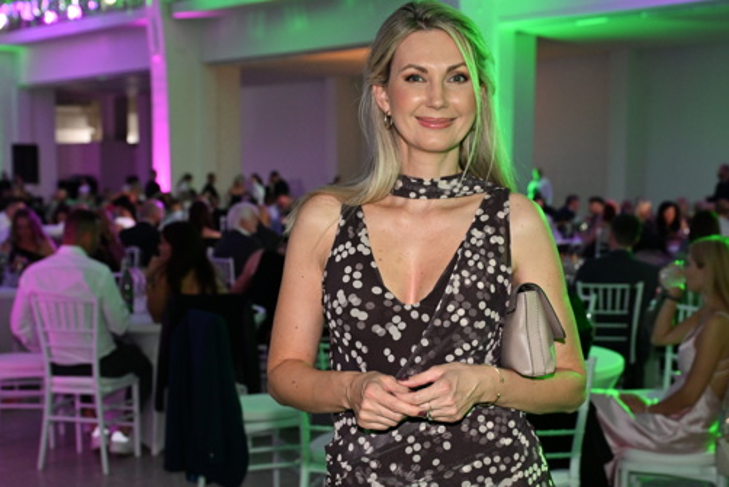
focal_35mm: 55
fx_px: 1114
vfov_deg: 24.6
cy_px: 299
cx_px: 398
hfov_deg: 36.2
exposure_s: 1/125
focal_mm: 40
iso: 2500
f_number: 4.5
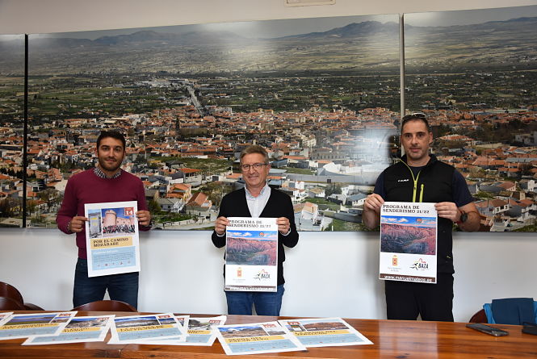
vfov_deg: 40.1
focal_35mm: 33
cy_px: 180
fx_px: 493
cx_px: 268
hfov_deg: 57.2
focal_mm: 22
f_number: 4.5
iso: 800
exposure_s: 1/80
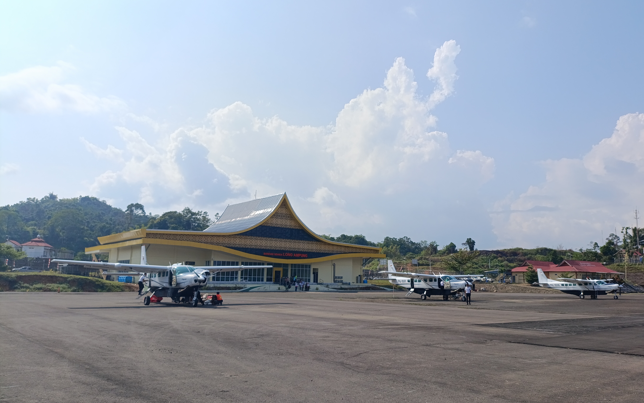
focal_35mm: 28
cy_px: 191
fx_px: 491
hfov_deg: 66.4
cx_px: 339
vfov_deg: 44.5
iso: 50
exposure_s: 1/789
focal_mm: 4.71
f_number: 1.7
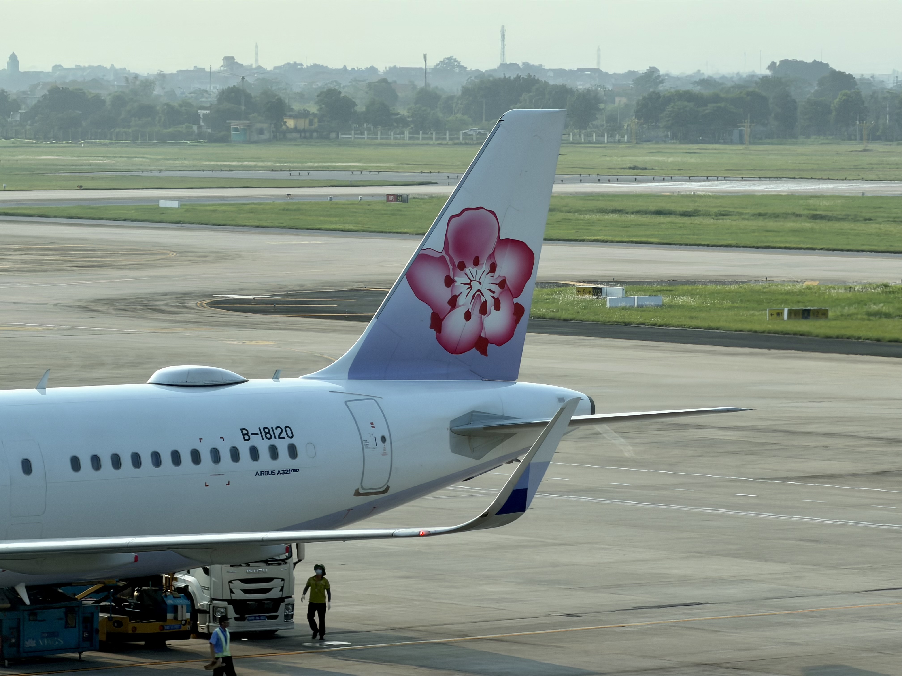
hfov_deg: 9.9
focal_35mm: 200
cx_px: 451
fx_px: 5211
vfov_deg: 7.4
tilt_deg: -3.4
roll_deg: +0.4
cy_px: 338
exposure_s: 1/639
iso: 40
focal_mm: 16.89
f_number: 2.8
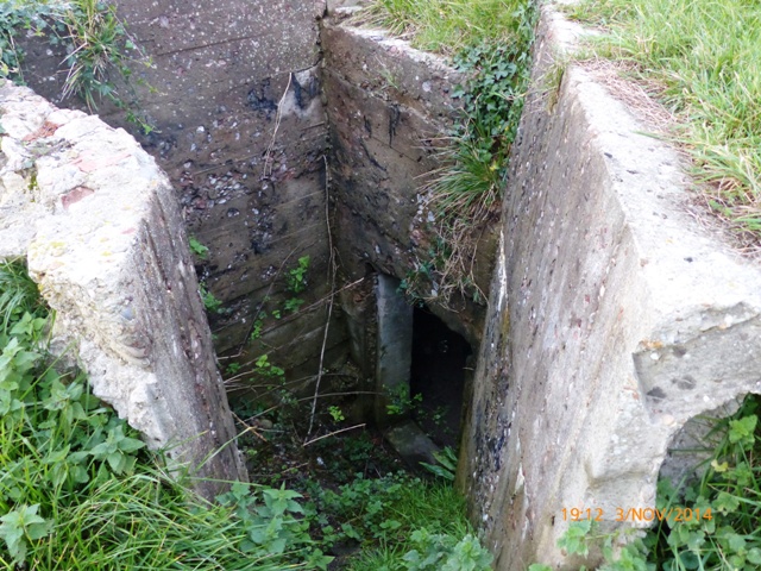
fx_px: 747
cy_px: 286
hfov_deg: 54.0
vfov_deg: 41.8
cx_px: 380
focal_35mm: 34
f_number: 2.8
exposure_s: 1/25
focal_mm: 5.9
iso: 400
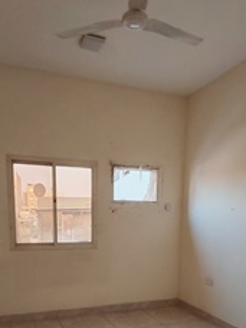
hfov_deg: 44.1
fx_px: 303
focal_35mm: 32
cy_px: 270
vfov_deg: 52.5
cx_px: 114
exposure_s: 1/50
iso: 400
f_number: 2.2
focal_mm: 1.96
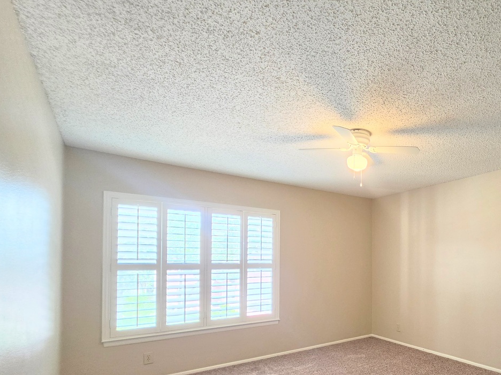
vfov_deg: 63.8
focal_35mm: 20
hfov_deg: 75.3
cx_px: 381
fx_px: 289
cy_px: 259
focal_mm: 2.2
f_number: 1.9
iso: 250
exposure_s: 1/120
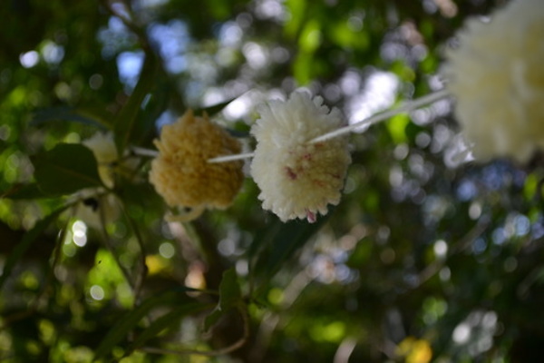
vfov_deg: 18.9
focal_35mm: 72
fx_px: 1088
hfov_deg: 28.1
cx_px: 272
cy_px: 182
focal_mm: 48
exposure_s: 1/125
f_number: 5.6
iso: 125
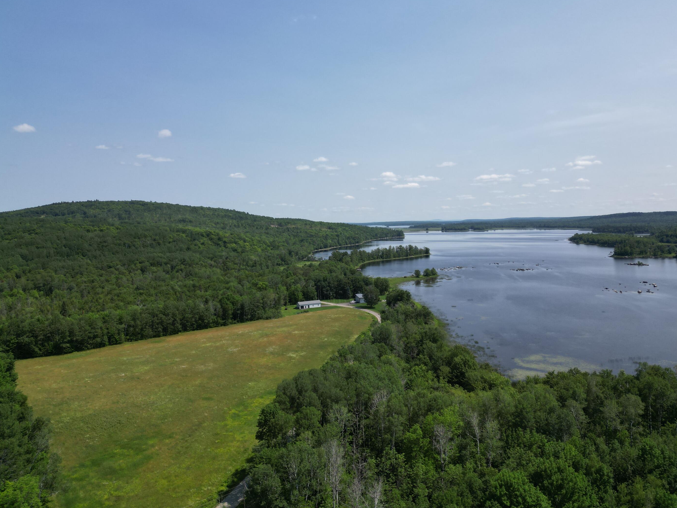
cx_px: 361
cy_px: 237
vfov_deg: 53.0
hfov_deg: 67.2
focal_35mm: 26
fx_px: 509
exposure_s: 1/4000
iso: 110
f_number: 1.7
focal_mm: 6.72
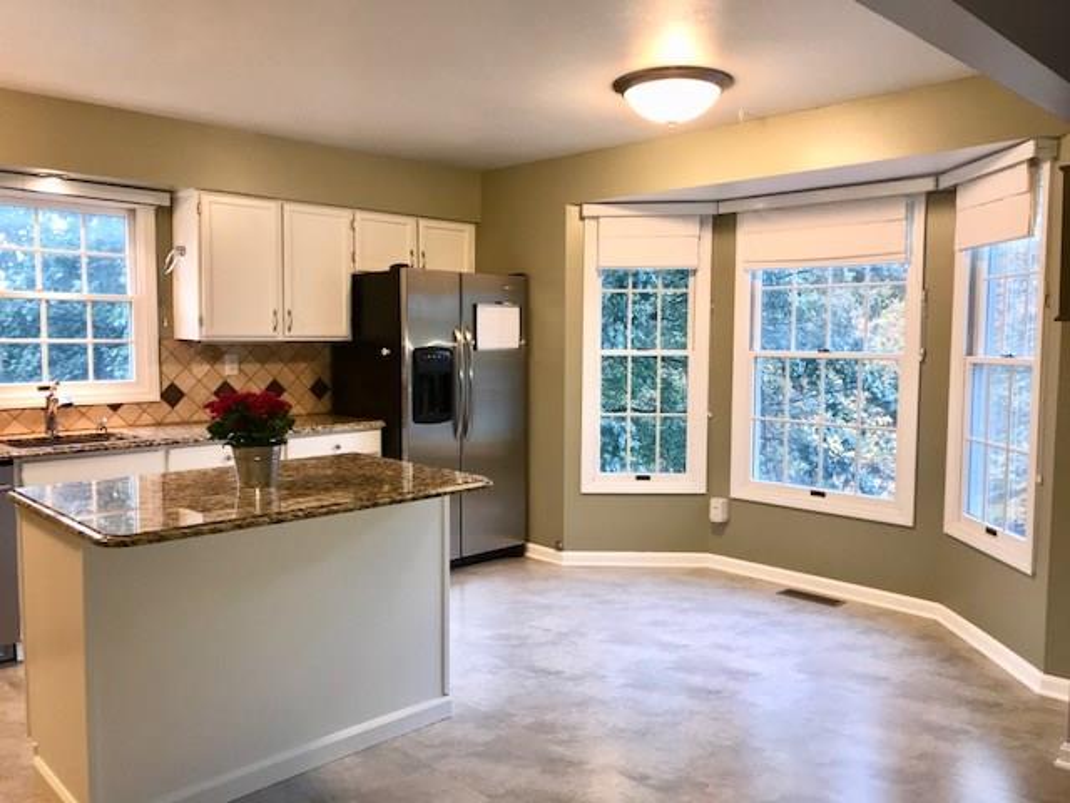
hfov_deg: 63.4
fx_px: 865
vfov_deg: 49.7
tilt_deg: -4.8
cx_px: 535
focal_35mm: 28
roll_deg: +0.3
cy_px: 402
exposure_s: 1/30
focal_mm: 3.99
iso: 32
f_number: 1.8
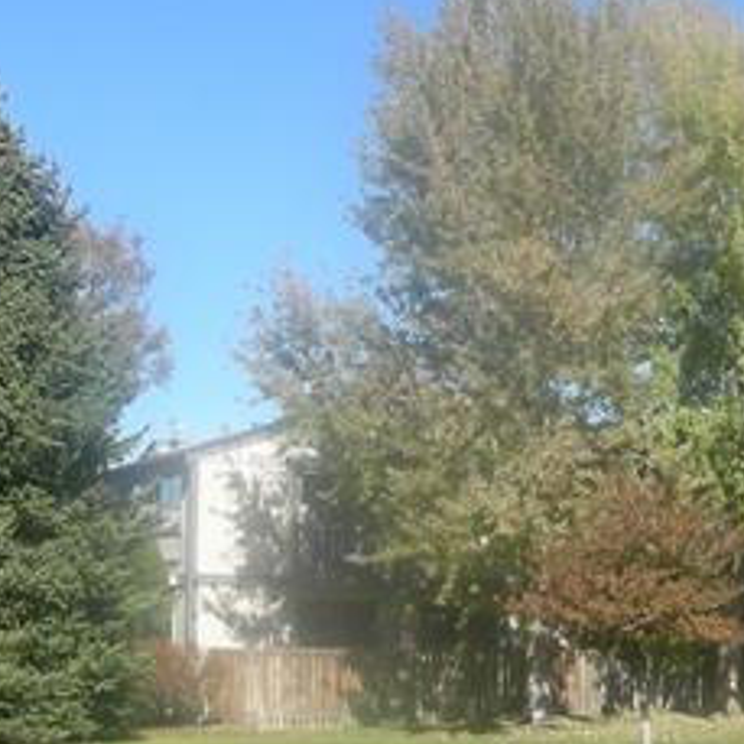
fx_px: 2164
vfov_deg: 19.5
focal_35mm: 89
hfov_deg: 18.9
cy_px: 344
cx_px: 780
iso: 64
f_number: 6
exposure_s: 1/194
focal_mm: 7.5
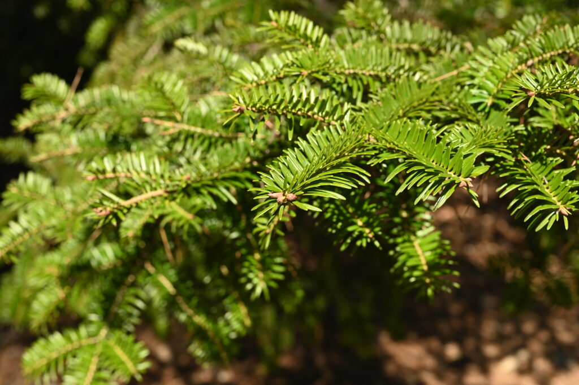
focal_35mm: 50
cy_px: 192
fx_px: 804
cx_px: 290
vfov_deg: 27.0
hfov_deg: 39.6
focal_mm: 50
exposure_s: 1/640
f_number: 7.1
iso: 320
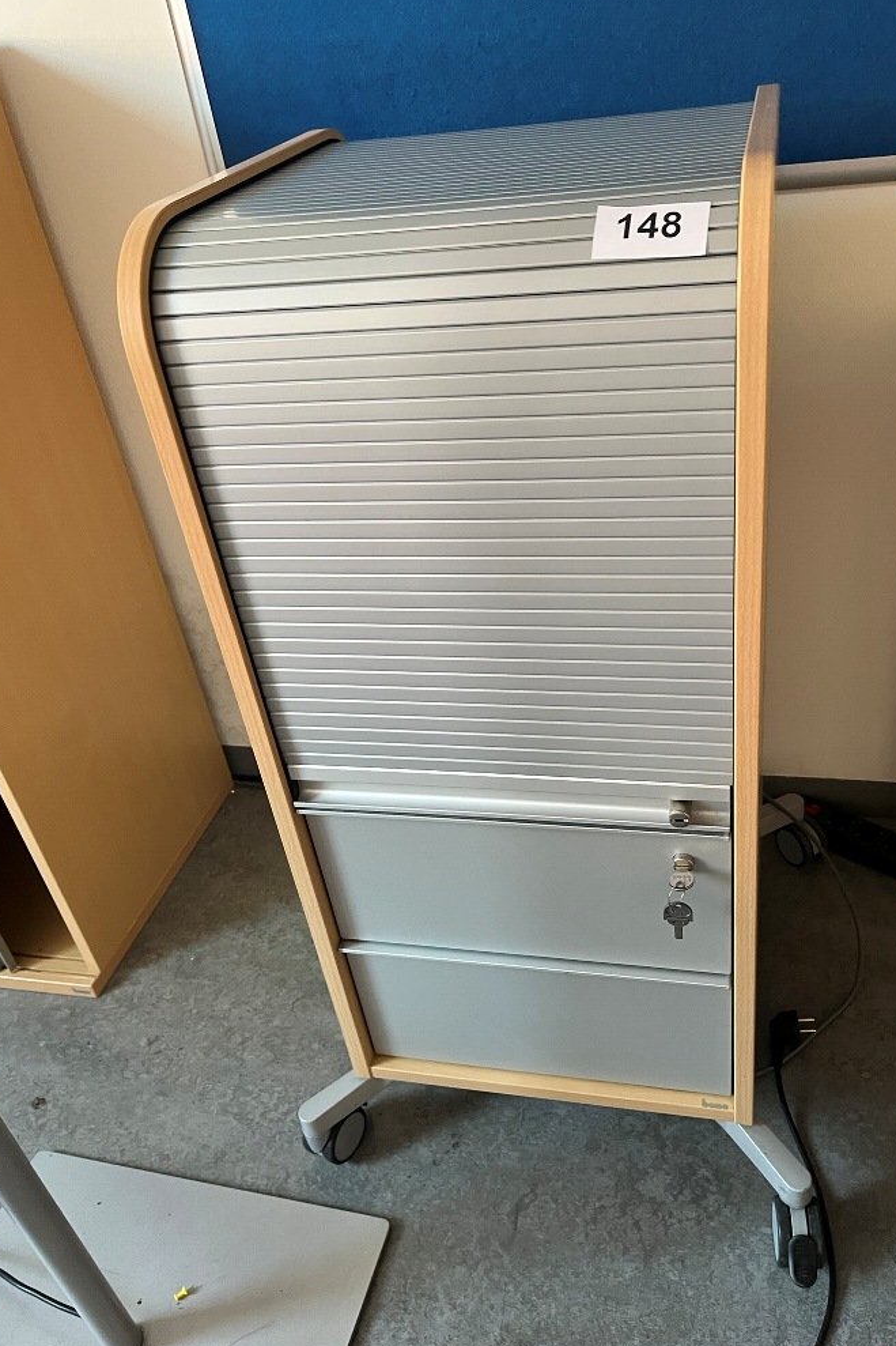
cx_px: 502
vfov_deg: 65.5
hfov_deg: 46.3
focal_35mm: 28
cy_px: 678
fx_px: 1046
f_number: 1.6
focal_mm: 5.1
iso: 200
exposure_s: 1/50
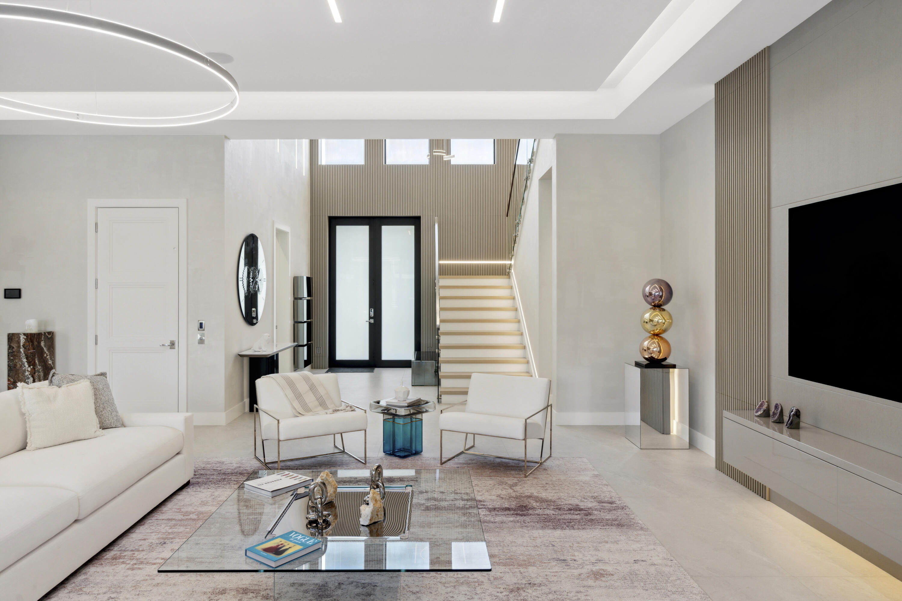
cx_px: 451
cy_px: 300
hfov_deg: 76.1
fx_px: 576
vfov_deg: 55.1
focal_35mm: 23
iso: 400
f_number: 8
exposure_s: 1/13
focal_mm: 23
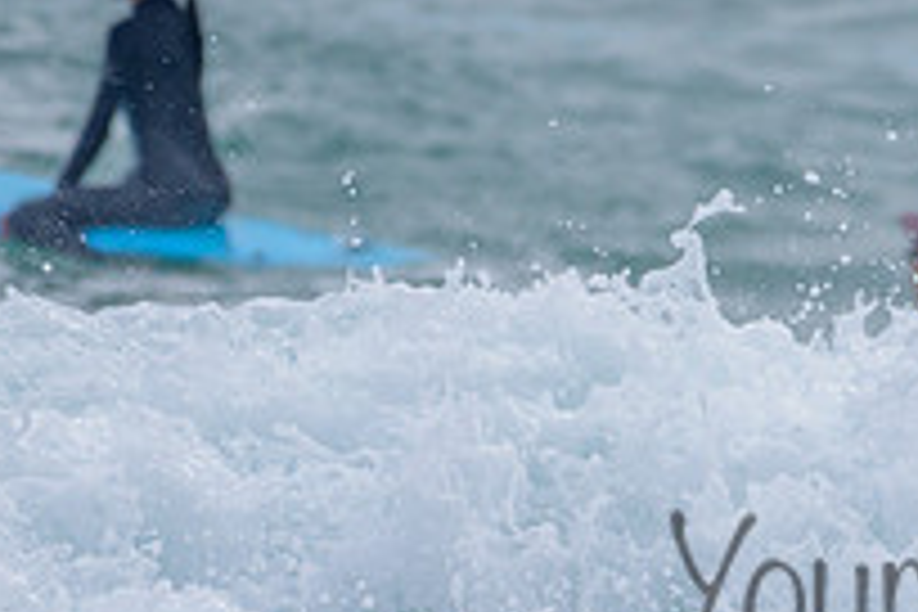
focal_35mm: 1740
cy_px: 412
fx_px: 44367
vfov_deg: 0.8
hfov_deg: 1.2
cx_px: 1209
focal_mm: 500
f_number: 5.6
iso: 110
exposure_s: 1/2000
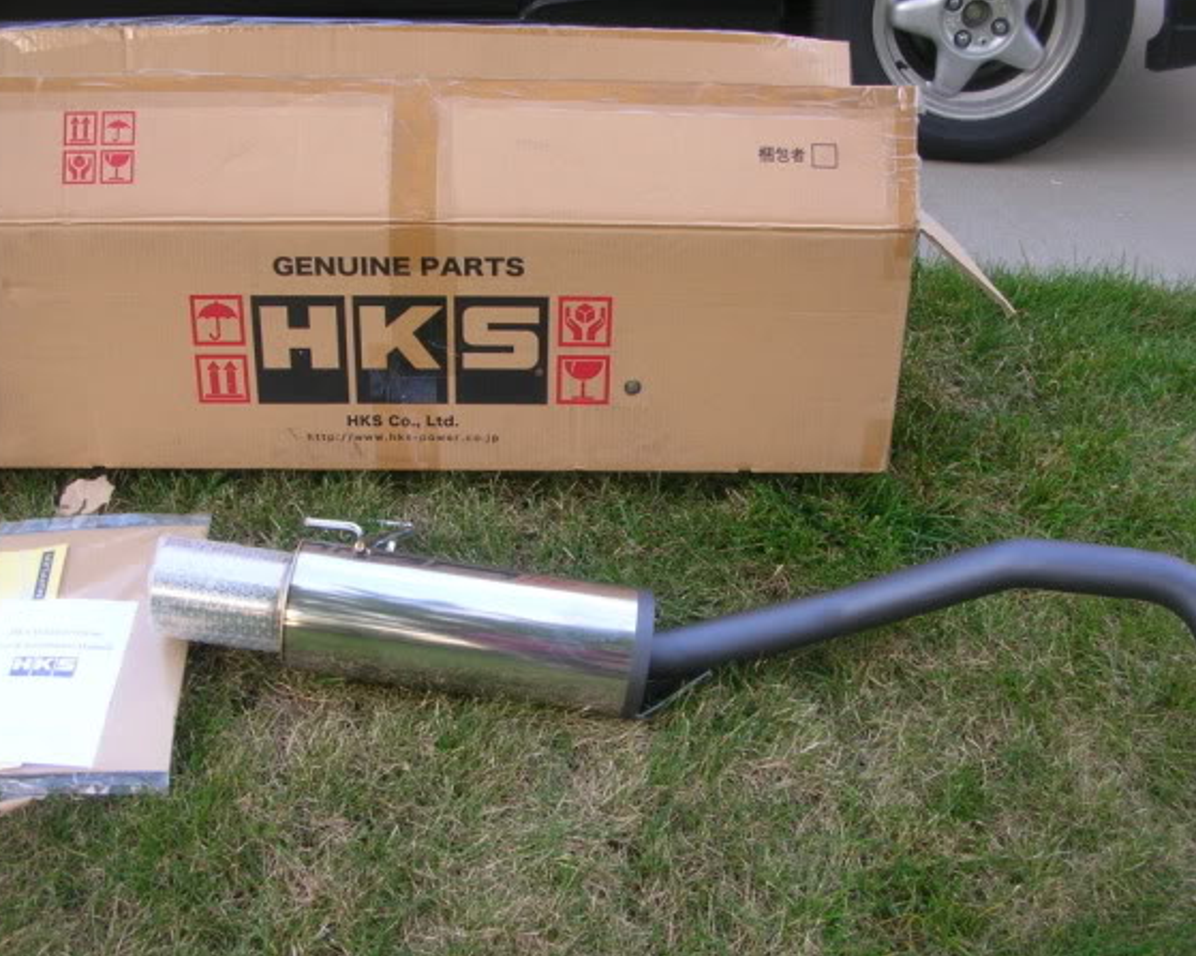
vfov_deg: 38.2
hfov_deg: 46.8
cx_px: 583
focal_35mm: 39
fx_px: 1380
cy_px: 494
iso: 50
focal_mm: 5.8
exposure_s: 1/36
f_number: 2.8
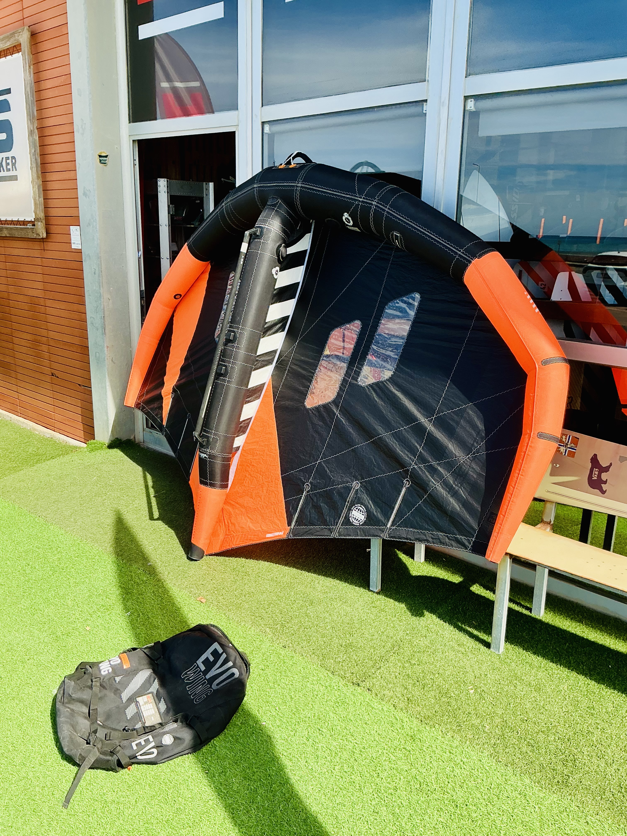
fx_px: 700
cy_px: 418
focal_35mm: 29
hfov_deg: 48.2
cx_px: 314
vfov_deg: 61.7
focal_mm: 3
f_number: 1.8
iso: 25
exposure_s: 1/770
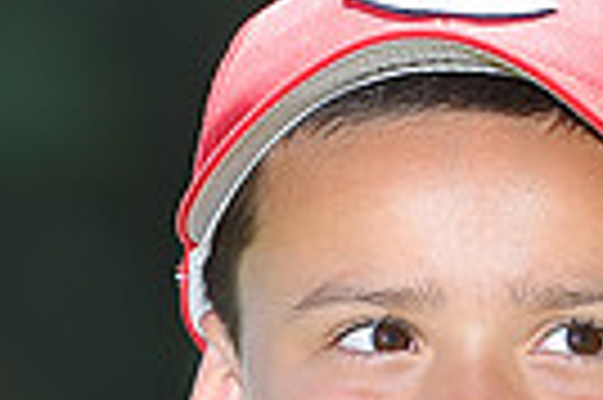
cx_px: 522
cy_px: 544
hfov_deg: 2.4
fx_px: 14504
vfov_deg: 1.6
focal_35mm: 867
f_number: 5.6
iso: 200
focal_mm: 200
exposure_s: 1/320
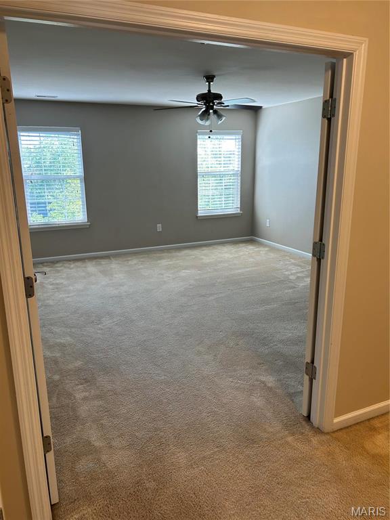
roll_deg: -0.2
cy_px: 260
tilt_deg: -12.4
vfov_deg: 67.3
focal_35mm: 26
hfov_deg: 53.1
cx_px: 195
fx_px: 391
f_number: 1.5
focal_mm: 5.7
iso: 64
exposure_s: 1/126
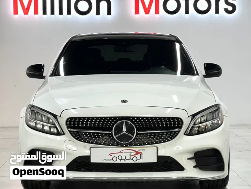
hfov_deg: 25.3
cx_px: 126
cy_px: 94
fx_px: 558
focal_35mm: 77
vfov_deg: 19.1
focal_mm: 9
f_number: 2.8
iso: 250
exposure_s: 1/60
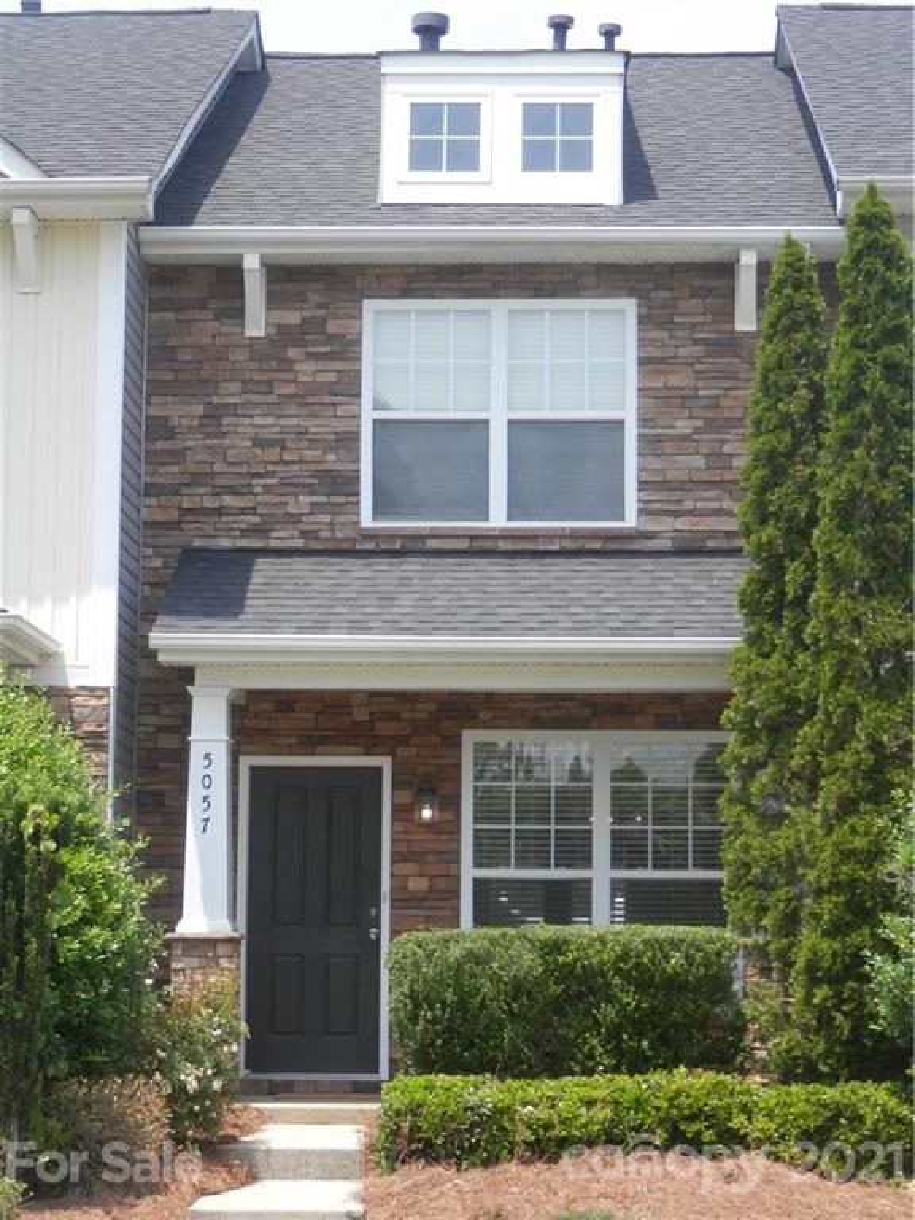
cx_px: 458
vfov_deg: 24.4
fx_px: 2820
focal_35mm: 80
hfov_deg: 18.4
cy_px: 610
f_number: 4.6
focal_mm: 14.4
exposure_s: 1/200
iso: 80
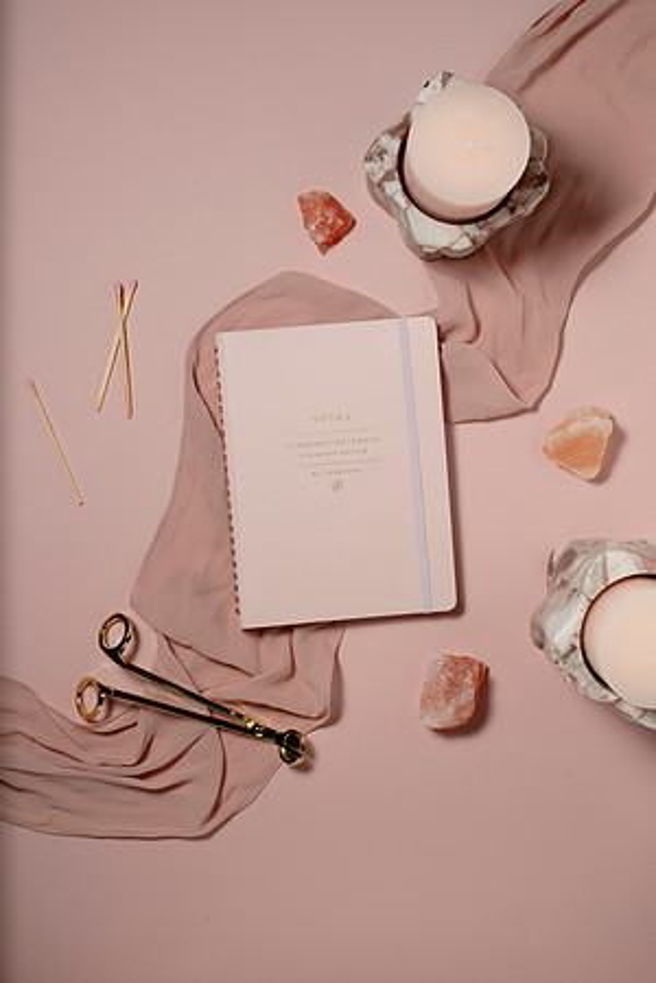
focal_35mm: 50
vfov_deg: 39.6
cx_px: 328
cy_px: 492
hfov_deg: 27.0
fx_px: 1367
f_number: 14
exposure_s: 1/250
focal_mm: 50
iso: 200
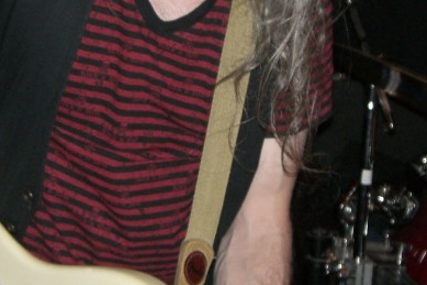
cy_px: 84
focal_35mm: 104
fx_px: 1233
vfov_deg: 13.1
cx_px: 159
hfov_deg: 19.6
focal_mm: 7.9
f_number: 2.8
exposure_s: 1/60
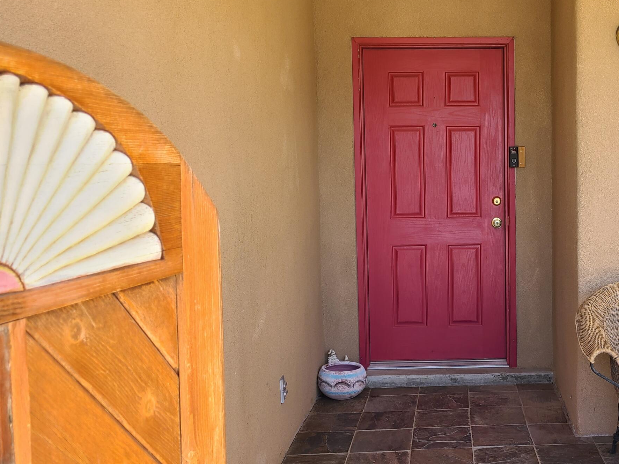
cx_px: 493
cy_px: 226
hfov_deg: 41.2
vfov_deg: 32.9
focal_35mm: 44
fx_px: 787
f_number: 1.8
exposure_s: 1/151
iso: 40
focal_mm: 5.4
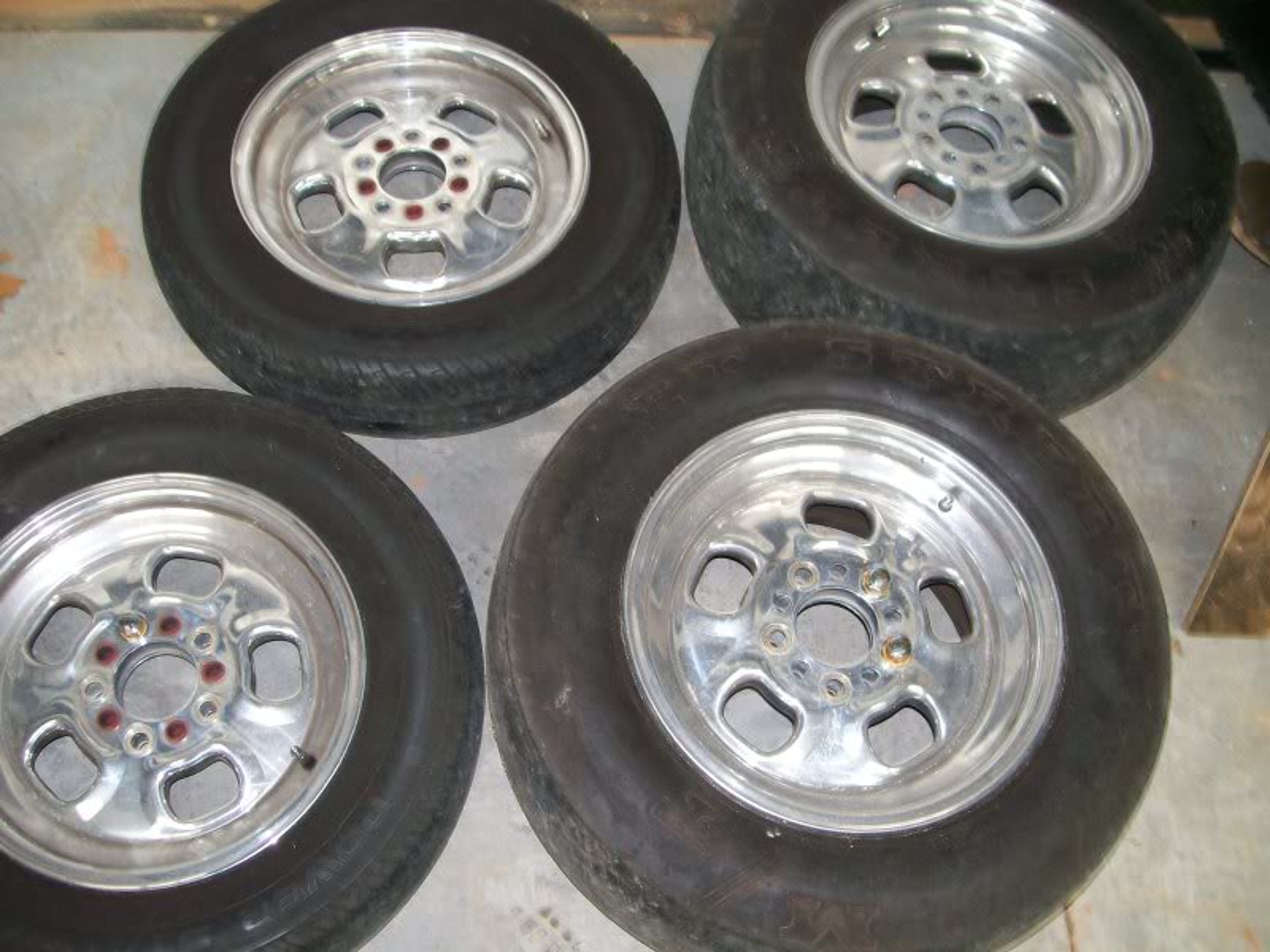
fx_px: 1321
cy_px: 476
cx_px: 635
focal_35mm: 36
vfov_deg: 39.7
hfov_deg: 51.4
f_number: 2.7
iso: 140
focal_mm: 6
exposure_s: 1/2
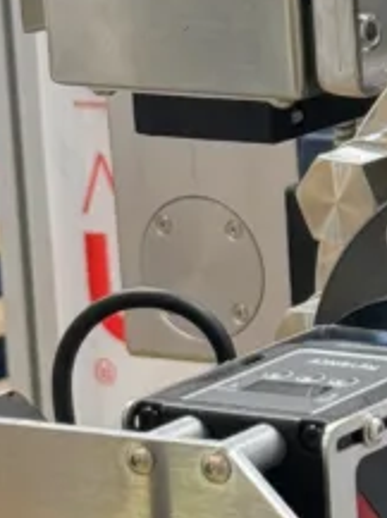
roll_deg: +2.1
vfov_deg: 8.7
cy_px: 177
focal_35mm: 227
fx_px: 3394
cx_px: 848
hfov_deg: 6.3
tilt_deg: -11.4
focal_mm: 6.76
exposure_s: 1/50
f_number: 1.78
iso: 50
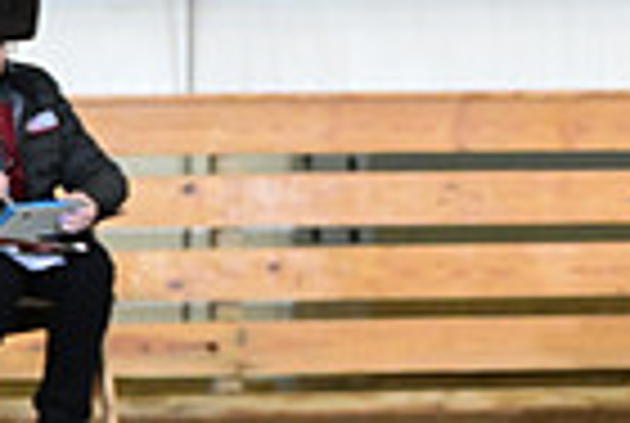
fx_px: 10154
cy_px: 115
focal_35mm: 579
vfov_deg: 2.4
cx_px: 1274
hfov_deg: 3.5
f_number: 5.6
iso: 2500
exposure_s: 1/200
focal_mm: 140
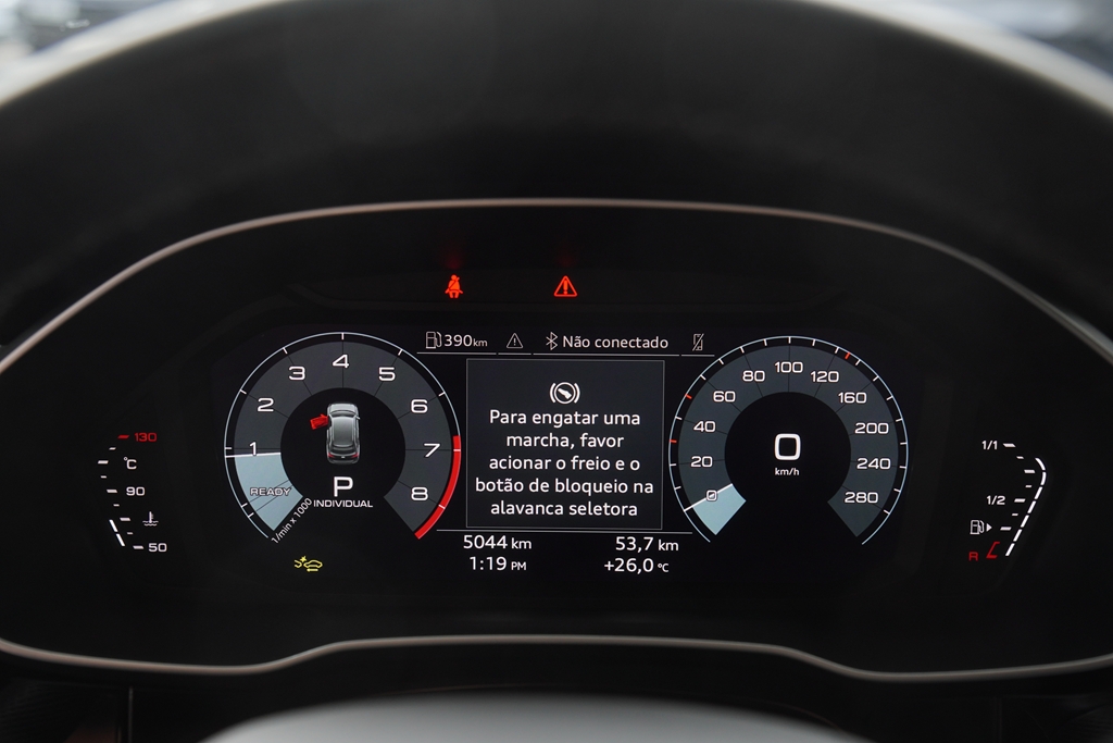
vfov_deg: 24.4
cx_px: 556
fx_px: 1716
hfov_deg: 35.9
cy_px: 372
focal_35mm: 56
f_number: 4
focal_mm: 37
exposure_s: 1/125
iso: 200
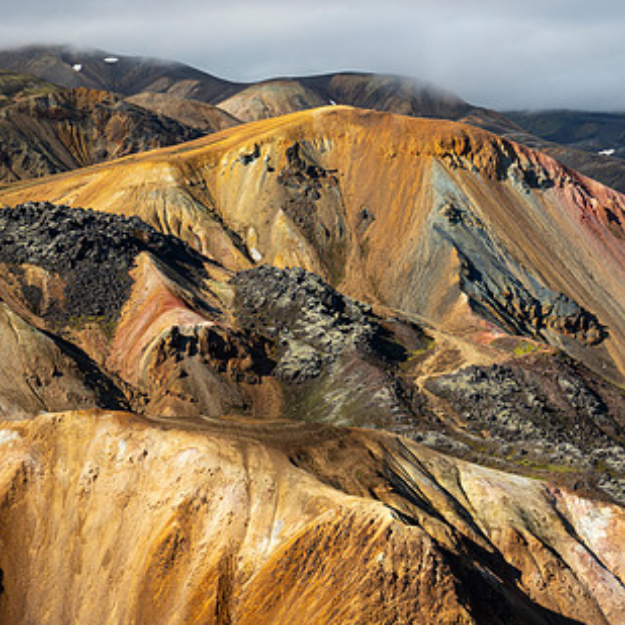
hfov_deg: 20.9
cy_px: 292
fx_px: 1695
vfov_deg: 20.9
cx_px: 318
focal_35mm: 83
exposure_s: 1/200
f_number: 9
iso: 200
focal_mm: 52
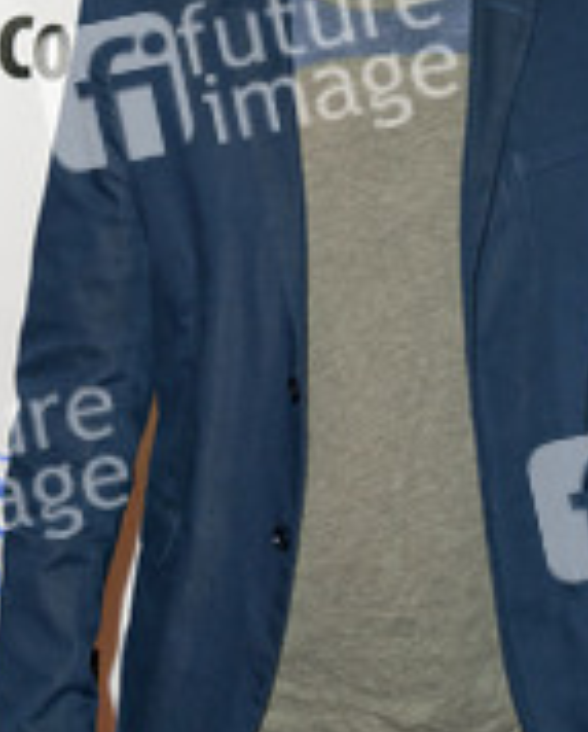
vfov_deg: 18.9
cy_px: 280
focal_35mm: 101
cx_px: 368
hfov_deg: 15.3
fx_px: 2191
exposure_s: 1/400
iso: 400
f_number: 4
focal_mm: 48
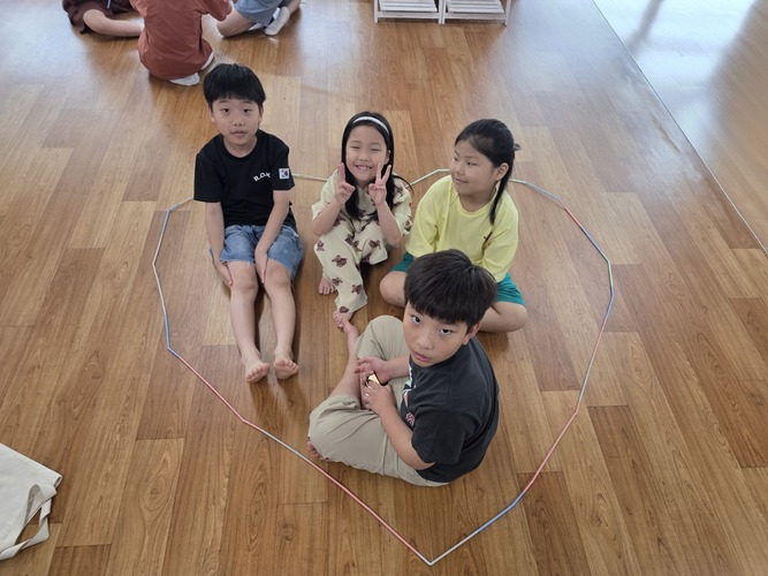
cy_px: 288
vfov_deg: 58.9
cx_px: 384
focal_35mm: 23
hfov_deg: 73.9
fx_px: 510
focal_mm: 6.3
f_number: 1.7
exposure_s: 1/120
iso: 125
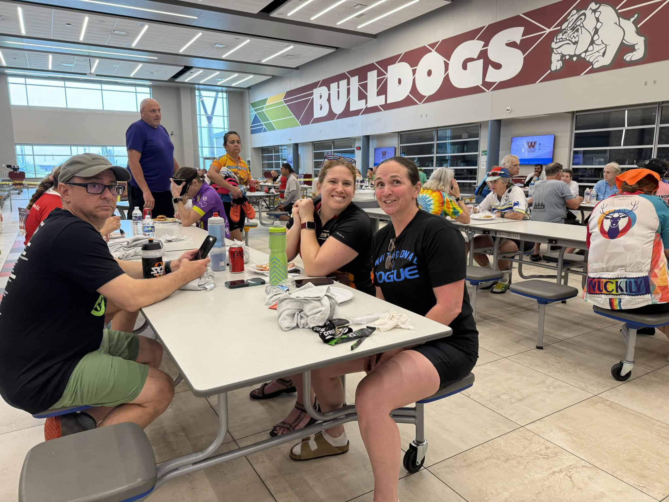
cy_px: 251
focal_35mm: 24
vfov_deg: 56.8
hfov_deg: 71.6
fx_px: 464
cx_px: 334
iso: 160
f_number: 1.8
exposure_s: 1/120
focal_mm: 6.8
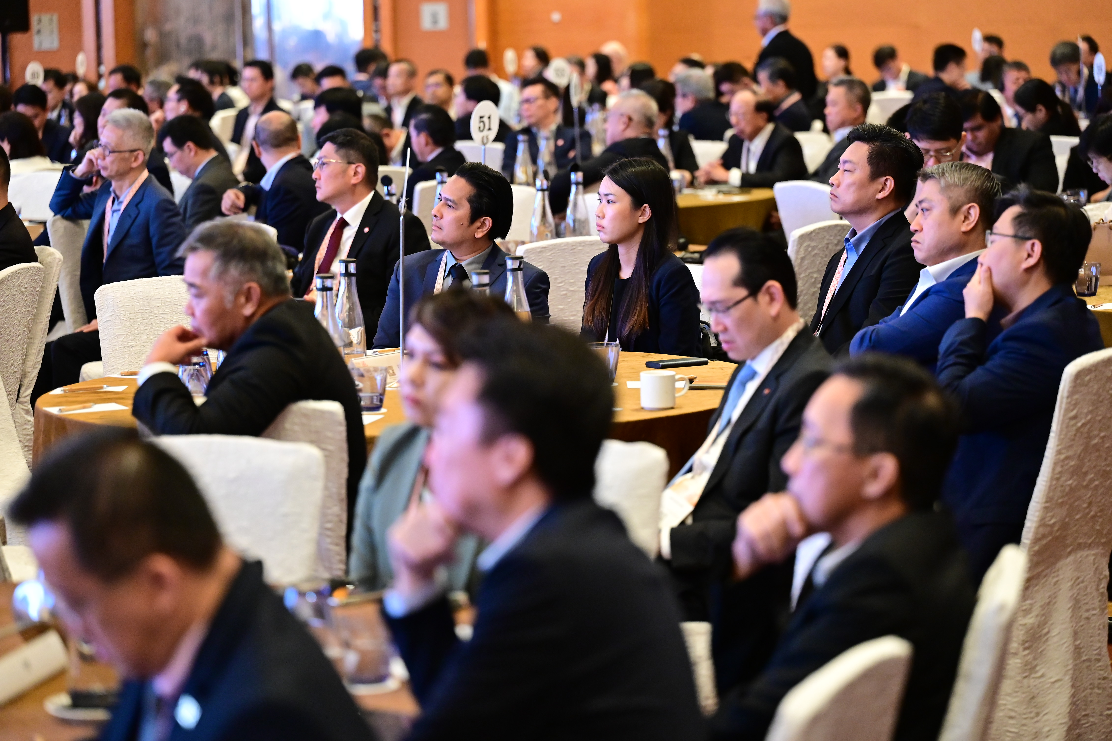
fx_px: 3397
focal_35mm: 110
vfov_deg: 12.4
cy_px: 370
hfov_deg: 18.6
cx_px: 556
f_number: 2.8
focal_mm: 110
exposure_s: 1/125
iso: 5000
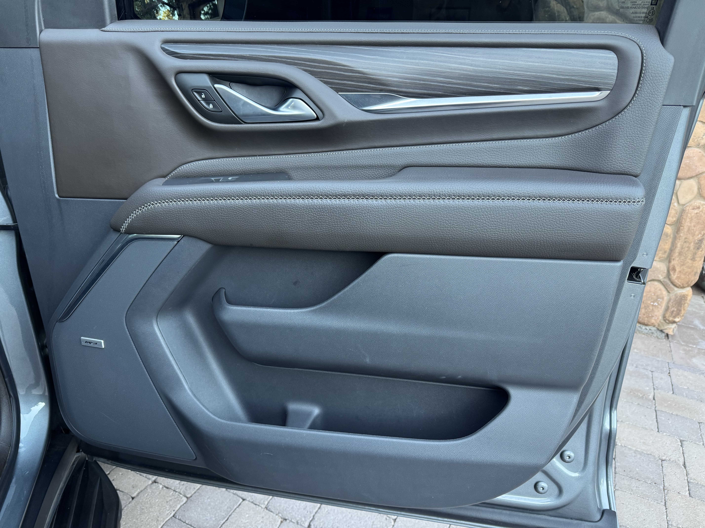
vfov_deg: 56.8
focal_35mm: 24
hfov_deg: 71.6
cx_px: 352
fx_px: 489
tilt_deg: -22.1
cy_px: 264
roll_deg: -2.4
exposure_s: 1/76
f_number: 1.78
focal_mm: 6.76
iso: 200
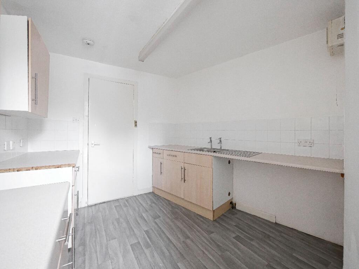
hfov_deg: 102.1
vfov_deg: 85.7
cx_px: 180
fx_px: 145
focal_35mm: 14
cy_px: 134
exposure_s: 1/8
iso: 3200
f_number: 4
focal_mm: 7
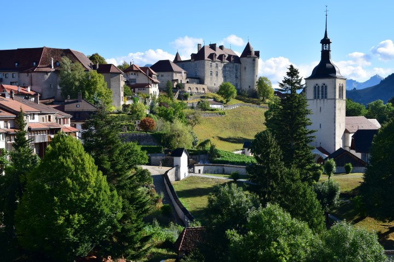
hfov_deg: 42.3
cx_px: 197
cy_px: 131
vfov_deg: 28.9
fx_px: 509
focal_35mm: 46
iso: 200
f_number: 11
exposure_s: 1/320
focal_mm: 31
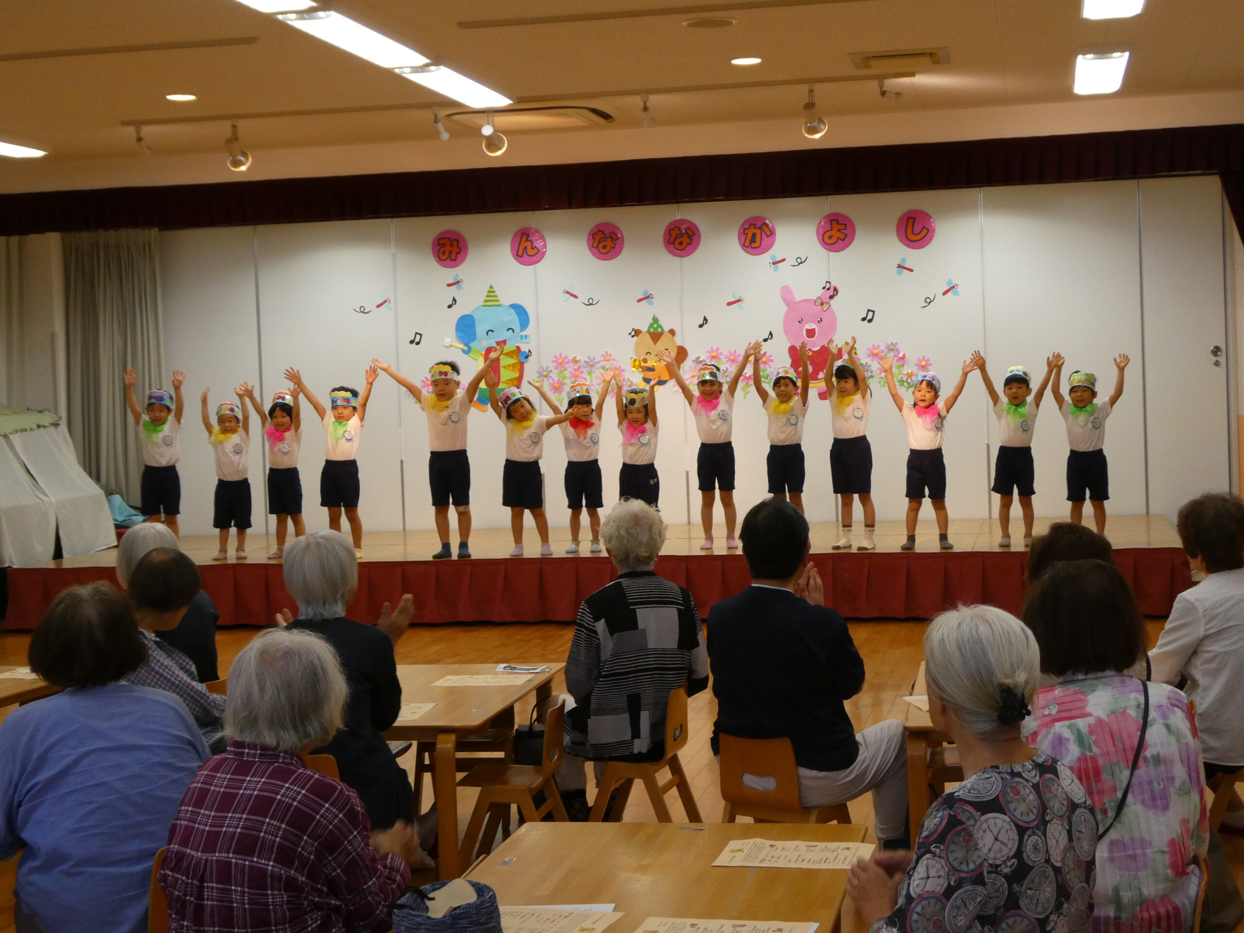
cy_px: 466
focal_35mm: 54
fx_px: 1941
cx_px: 622
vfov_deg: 27.0
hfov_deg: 35.5
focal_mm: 9.6
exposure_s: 1/80
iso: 250
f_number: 4.1
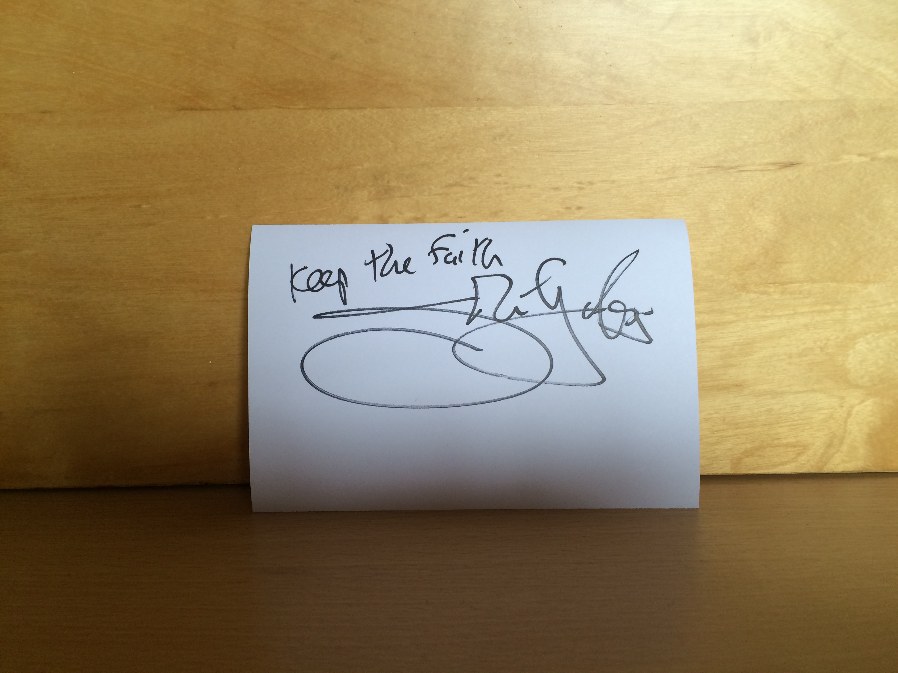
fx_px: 752
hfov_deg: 61.7
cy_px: 336
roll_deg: +1.8
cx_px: 449
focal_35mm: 29
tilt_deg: -10.1
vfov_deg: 48.2
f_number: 2.2
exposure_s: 1/30
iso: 80
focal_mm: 4.15
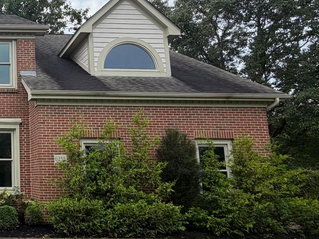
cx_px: -29
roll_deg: +0.0
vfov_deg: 38.6
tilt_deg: +8.2
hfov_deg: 40.7
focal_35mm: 37
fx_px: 341
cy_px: 129
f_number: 2.2
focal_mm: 2.22
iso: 25
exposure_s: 1/770
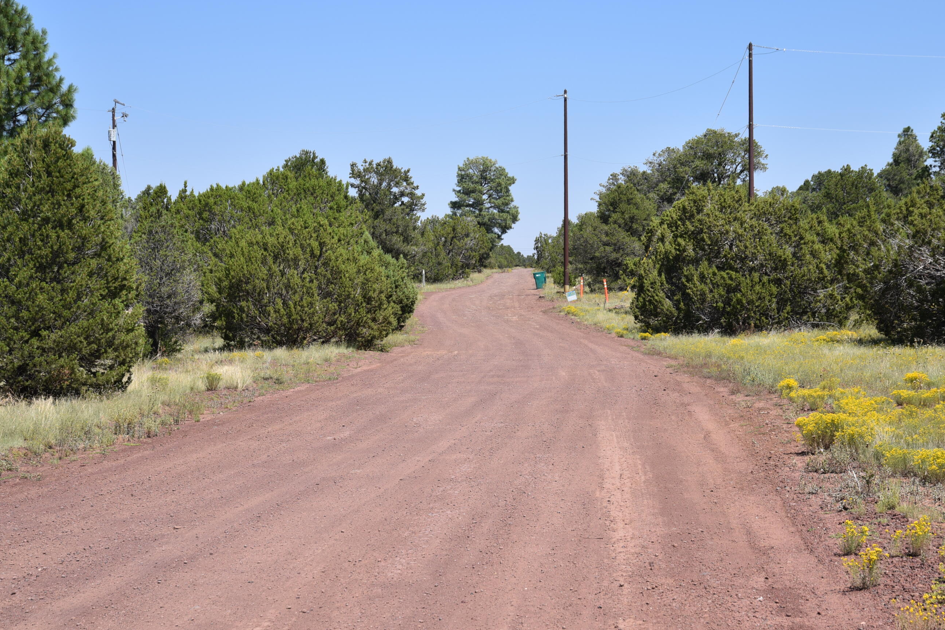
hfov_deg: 30.1
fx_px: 1759
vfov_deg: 20.3
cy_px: 340
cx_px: 503
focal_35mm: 67
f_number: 10
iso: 200
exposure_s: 1/400
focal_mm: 58
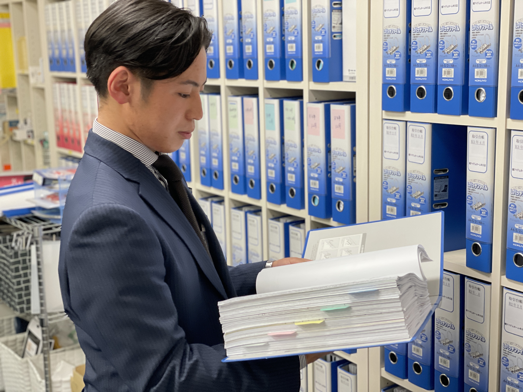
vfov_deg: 28.0
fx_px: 786
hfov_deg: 36.8
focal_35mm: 52
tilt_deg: -9.6
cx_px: 262
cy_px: 196
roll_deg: +1.2
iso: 200
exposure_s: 1/120
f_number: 2
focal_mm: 6
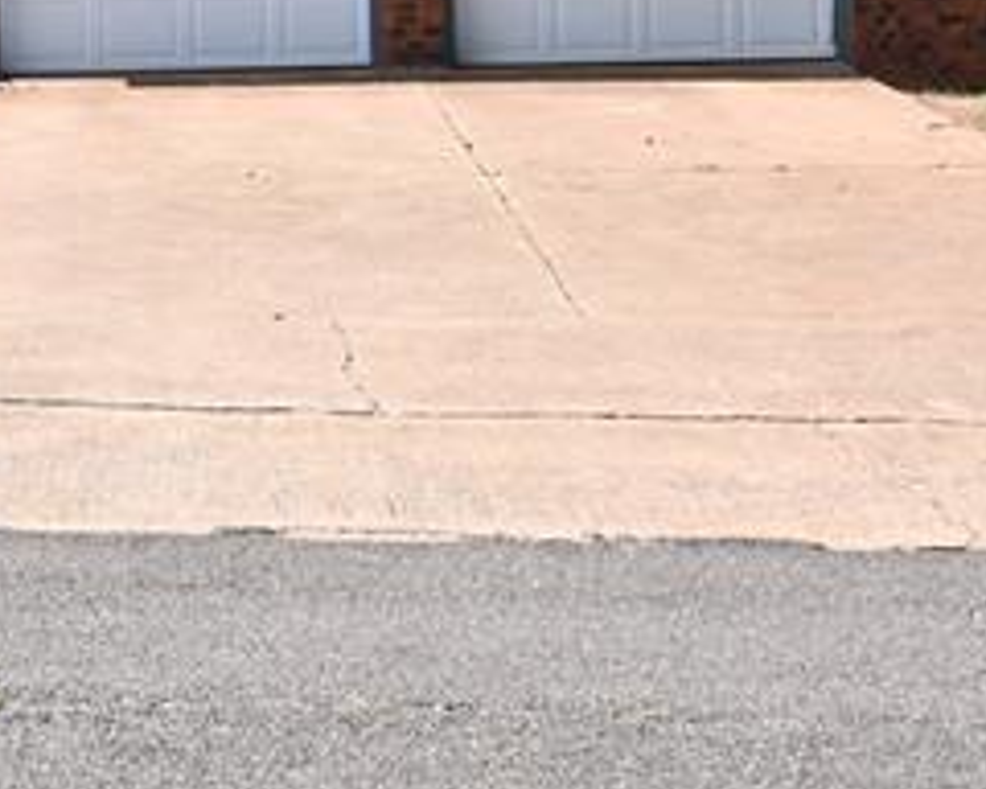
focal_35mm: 123
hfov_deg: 15.2
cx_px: -121
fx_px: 3589
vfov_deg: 12.4
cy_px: 21
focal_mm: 20.5
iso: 800
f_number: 4.5
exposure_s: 1/4000
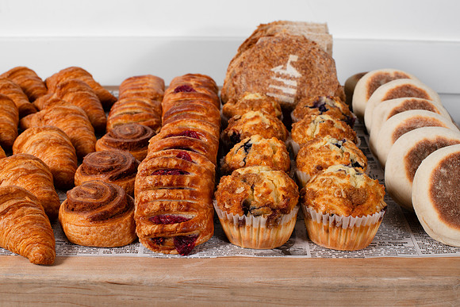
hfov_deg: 38.6
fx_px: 656
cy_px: 158
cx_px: 236
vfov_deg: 26.3
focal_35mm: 51
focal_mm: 50
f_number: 10
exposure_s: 1/100
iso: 250
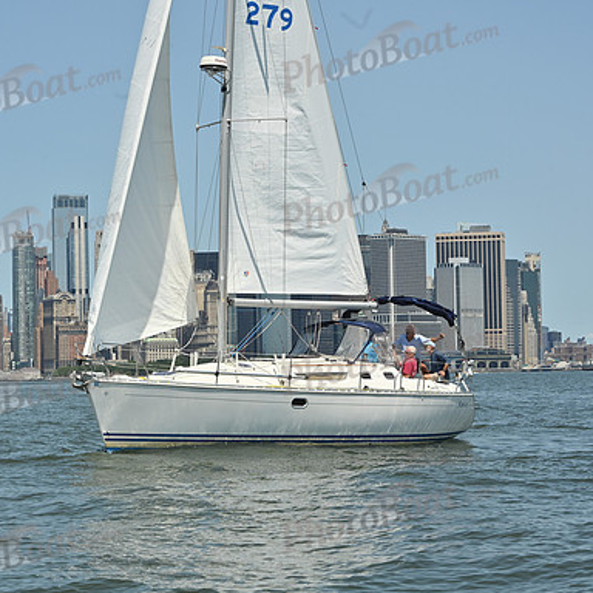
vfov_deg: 16.0
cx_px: 202
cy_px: 297
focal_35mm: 109
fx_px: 2113
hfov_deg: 15.9
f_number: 11
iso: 320
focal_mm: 85
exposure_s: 1/1000
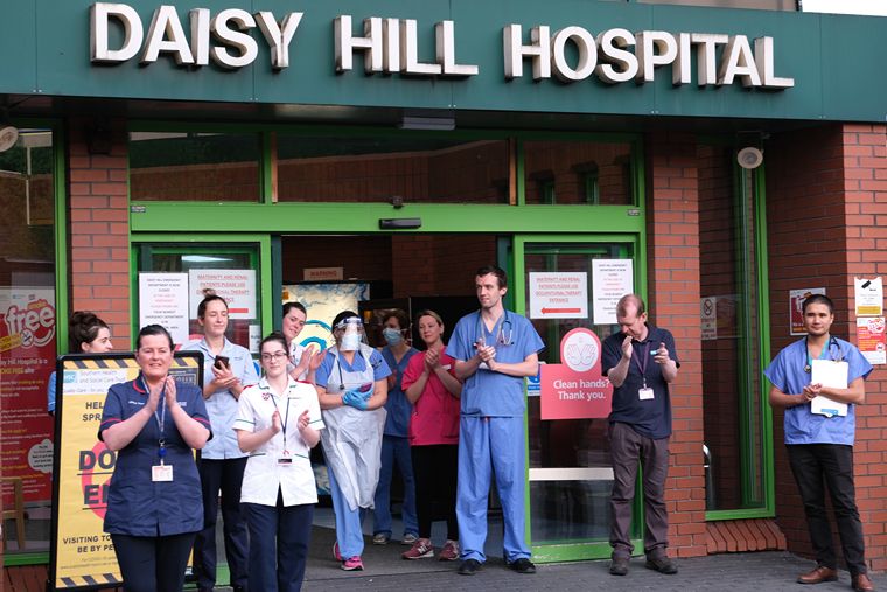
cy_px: 296
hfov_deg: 27.0
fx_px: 1848
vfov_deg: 18.2
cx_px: 444
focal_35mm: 75
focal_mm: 50
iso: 400
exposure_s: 1/110
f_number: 4
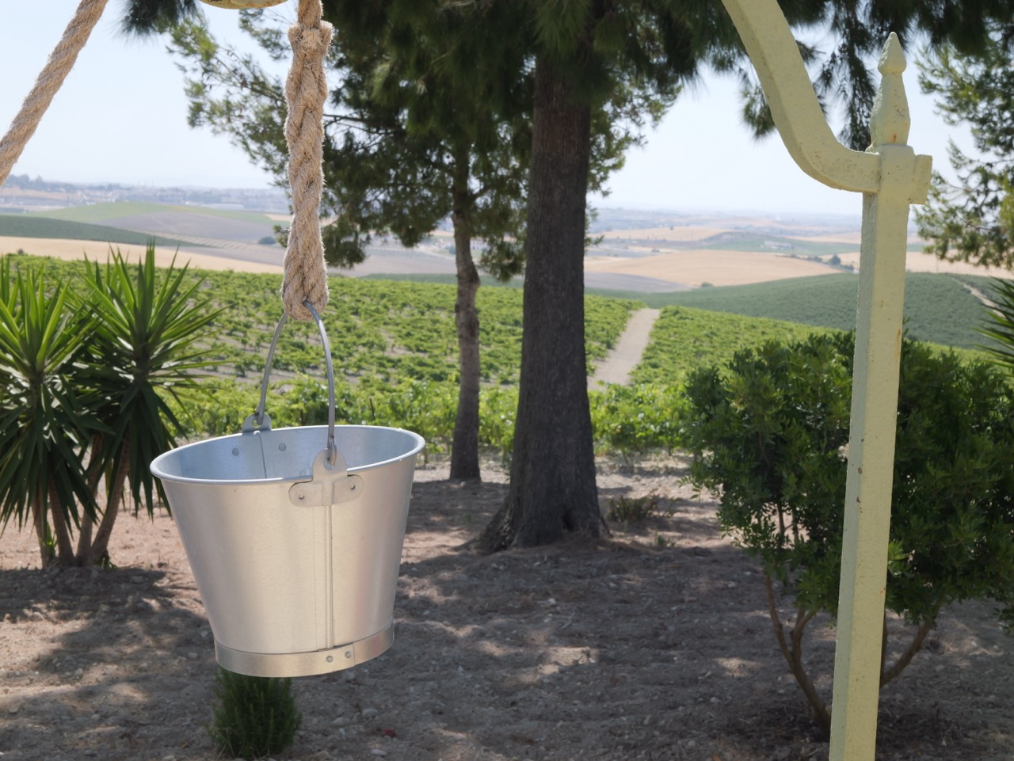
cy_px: 380
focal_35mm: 50
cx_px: 507
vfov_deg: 29.1
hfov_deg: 38.2
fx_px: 1465
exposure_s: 1/60
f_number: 11
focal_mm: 25
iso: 100
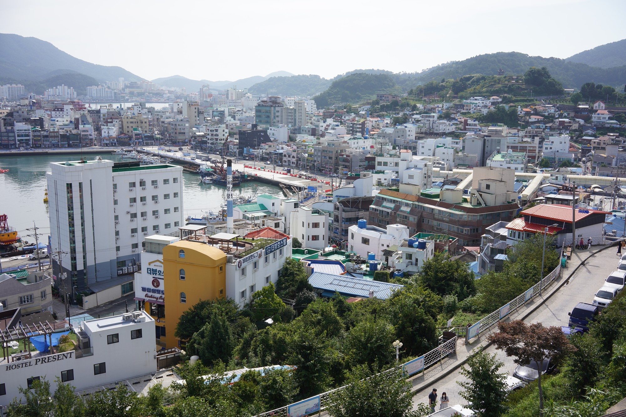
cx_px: 313
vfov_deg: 37.9
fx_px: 609
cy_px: 208
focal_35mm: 35
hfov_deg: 54.4
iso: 200
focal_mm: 35
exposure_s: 1/100
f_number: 14
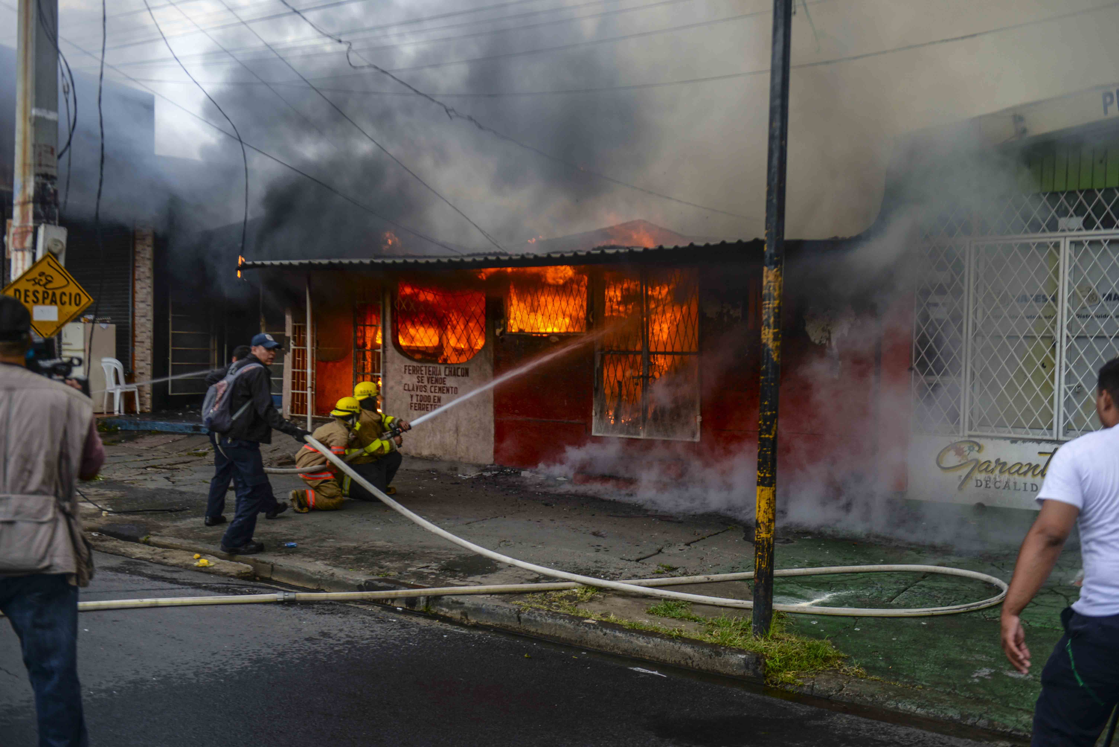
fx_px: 1088
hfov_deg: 54.4
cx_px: 560
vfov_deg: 37.9
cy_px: 374
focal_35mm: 35
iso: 250
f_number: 5
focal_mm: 35
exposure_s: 1/200
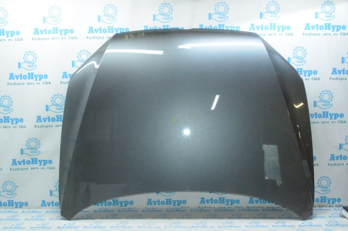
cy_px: 116
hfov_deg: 49.6
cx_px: 174
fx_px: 377
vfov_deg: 34.2
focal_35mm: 39
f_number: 25
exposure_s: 1/40
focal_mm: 26
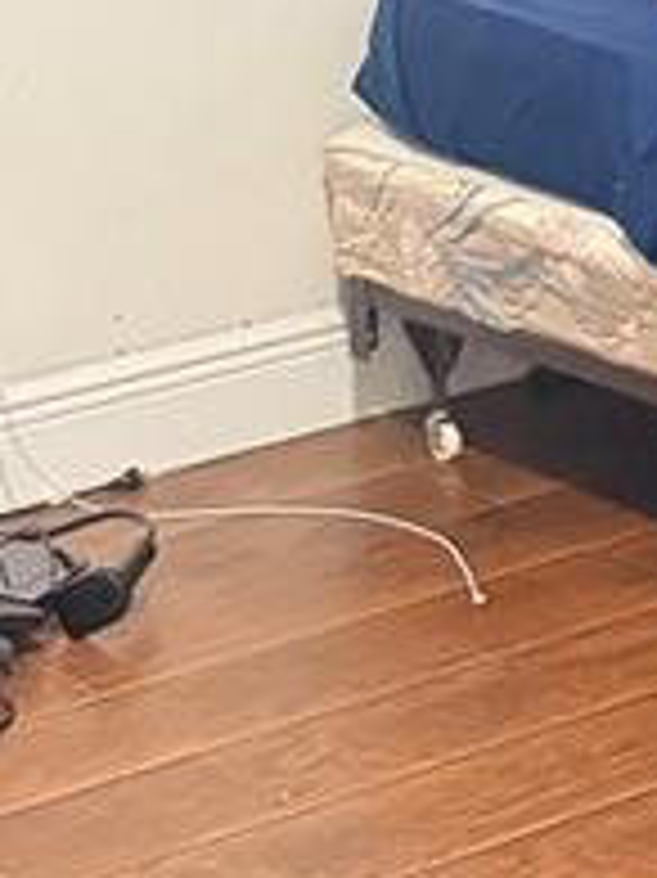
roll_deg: +2.2
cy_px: -333
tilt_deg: -6.8
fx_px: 3749
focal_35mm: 148
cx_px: 441
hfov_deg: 10.0
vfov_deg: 12.8
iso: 1600
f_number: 1.78
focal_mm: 6.76
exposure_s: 1/30
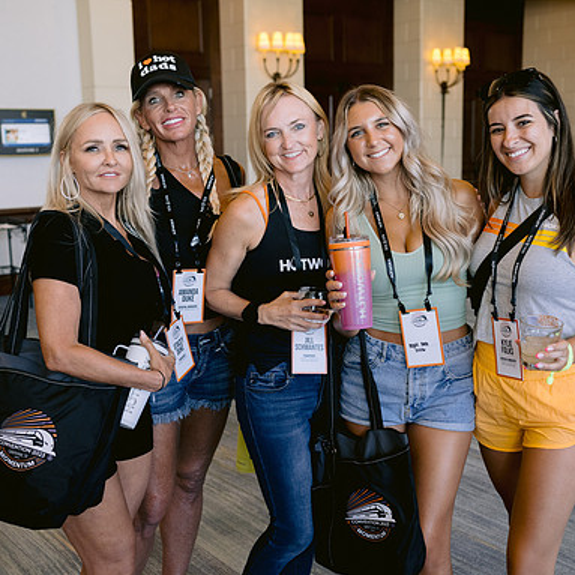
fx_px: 846
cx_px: 303
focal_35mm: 45
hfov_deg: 37.5
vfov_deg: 37.6
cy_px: 289
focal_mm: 35
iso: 800
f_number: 3.2
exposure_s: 1/160
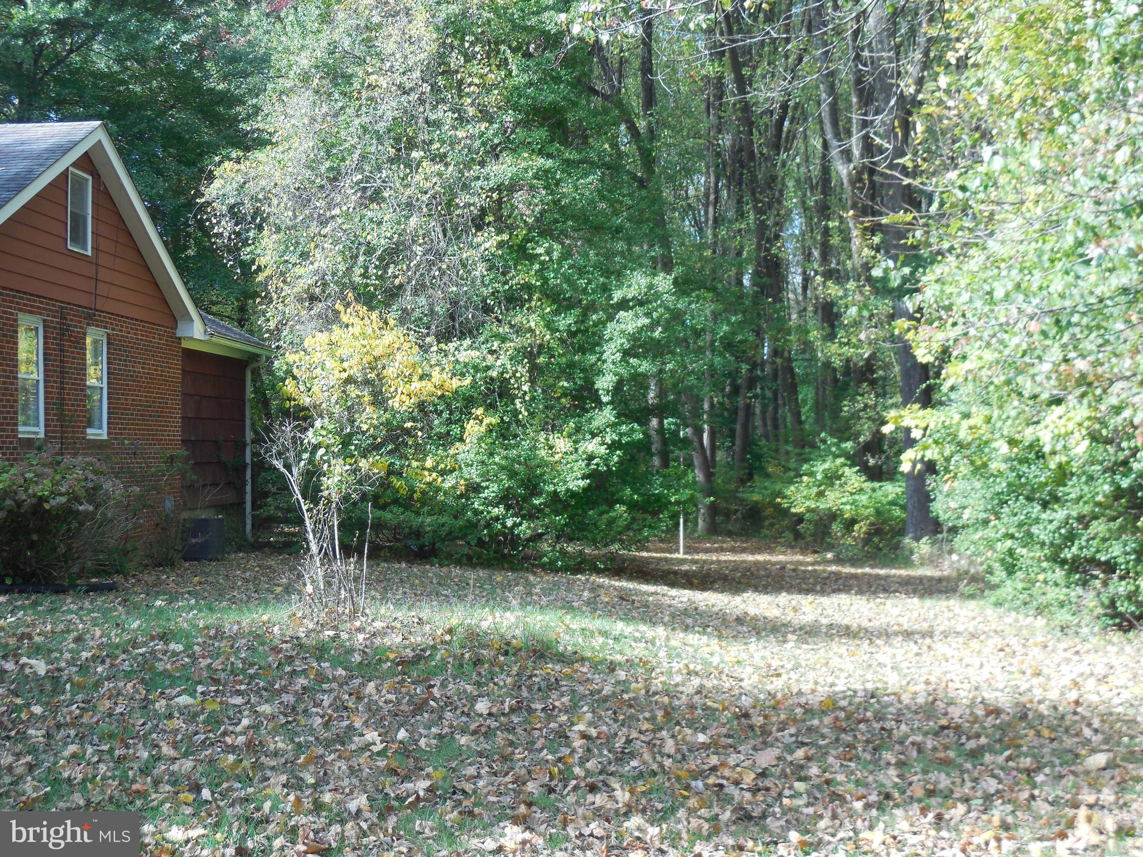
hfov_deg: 36.2
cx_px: 572
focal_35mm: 53
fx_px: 1750
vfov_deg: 27.5
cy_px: 428
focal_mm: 9.4
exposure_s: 1/160
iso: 125
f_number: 4
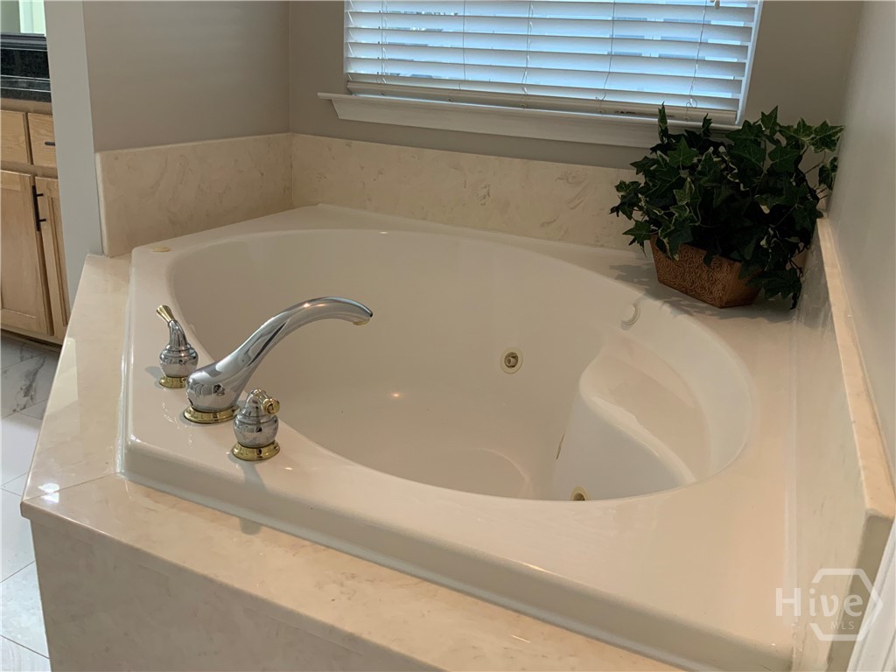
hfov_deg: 61.7
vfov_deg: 48.2
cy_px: 336
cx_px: 448
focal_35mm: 29
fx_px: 751
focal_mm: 3
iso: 100
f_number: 1.8
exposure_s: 1/60
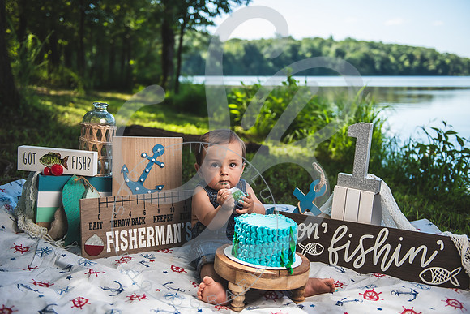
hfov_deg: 48.0
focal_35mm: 40
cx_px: 226
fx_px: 528
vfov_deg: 33.1
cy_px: 157
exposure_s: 1/640
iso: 100
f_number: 2.8
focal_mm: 38
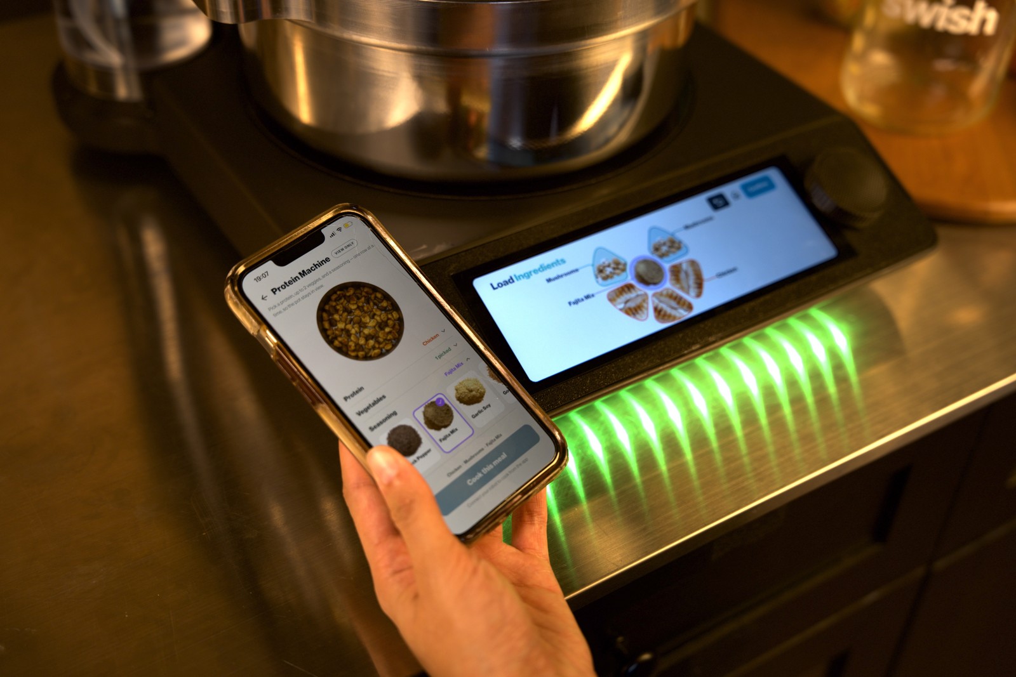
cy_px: 338
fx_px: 1253
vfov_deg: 30.3
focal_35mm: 44
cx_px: 508
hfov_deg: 44.1
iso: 125
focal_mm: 44.4
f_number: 2.8
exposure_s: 1/100
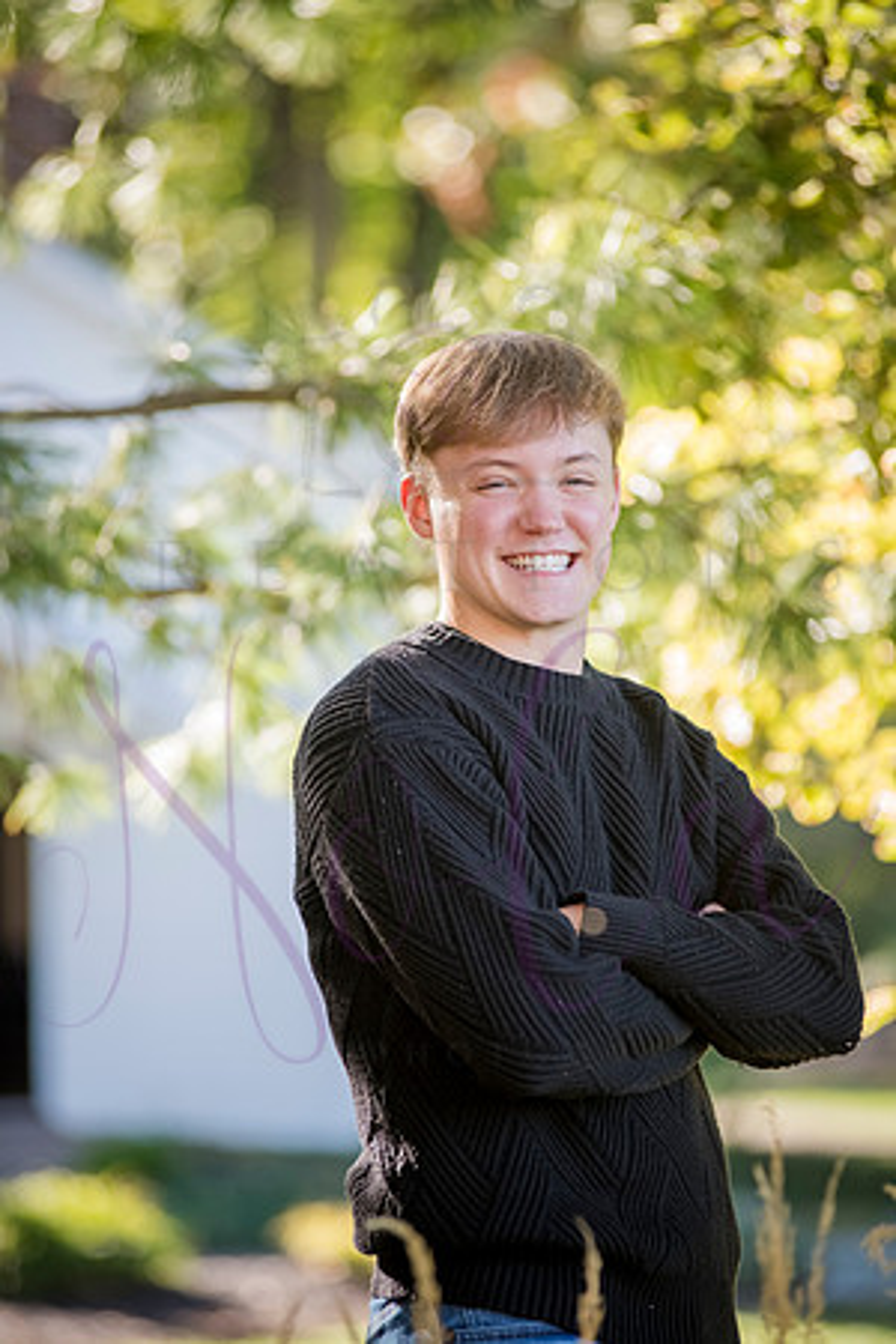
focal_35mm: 155
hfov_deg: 8.9
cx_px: 448
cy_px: 672
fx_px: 5786
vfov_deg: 13.2
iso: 800
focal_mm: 155
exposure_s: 1/800
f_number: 4
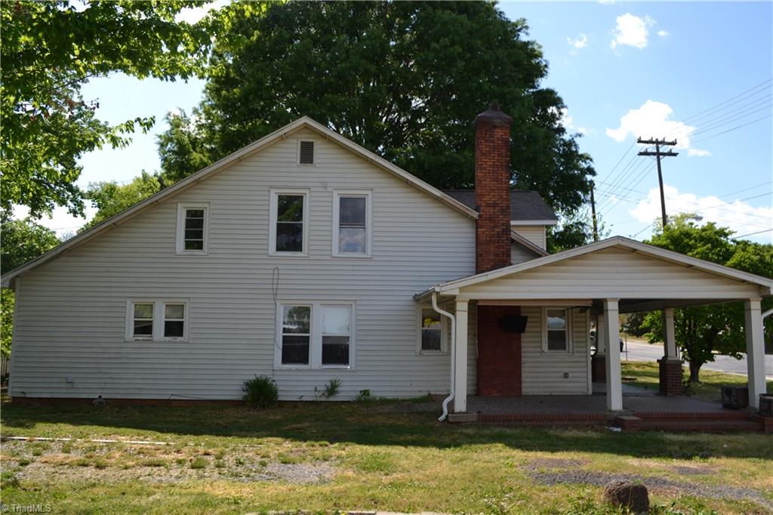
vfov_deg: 47.9
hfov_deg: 67.4
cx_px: 386
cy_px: 258
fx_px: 580
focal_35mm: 27
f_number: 7.1
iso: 100
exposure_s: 1/200
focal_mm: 18
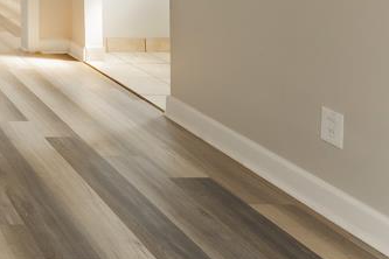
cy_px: -97
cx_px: -189
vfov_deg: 25.7
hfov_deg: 29.1
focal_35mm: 43
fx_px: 465
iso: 500
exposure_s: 1/10
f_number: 18
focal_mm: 14
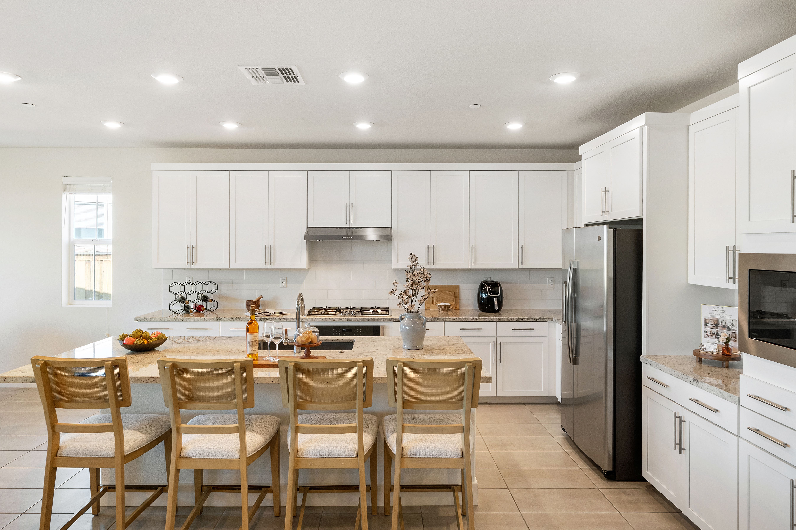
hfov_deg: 81.2
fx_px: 464
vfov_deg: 59.5
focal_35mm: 21
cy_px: 265
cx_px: 398
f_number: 7.1
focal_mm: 14
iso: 400
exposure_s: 1/8
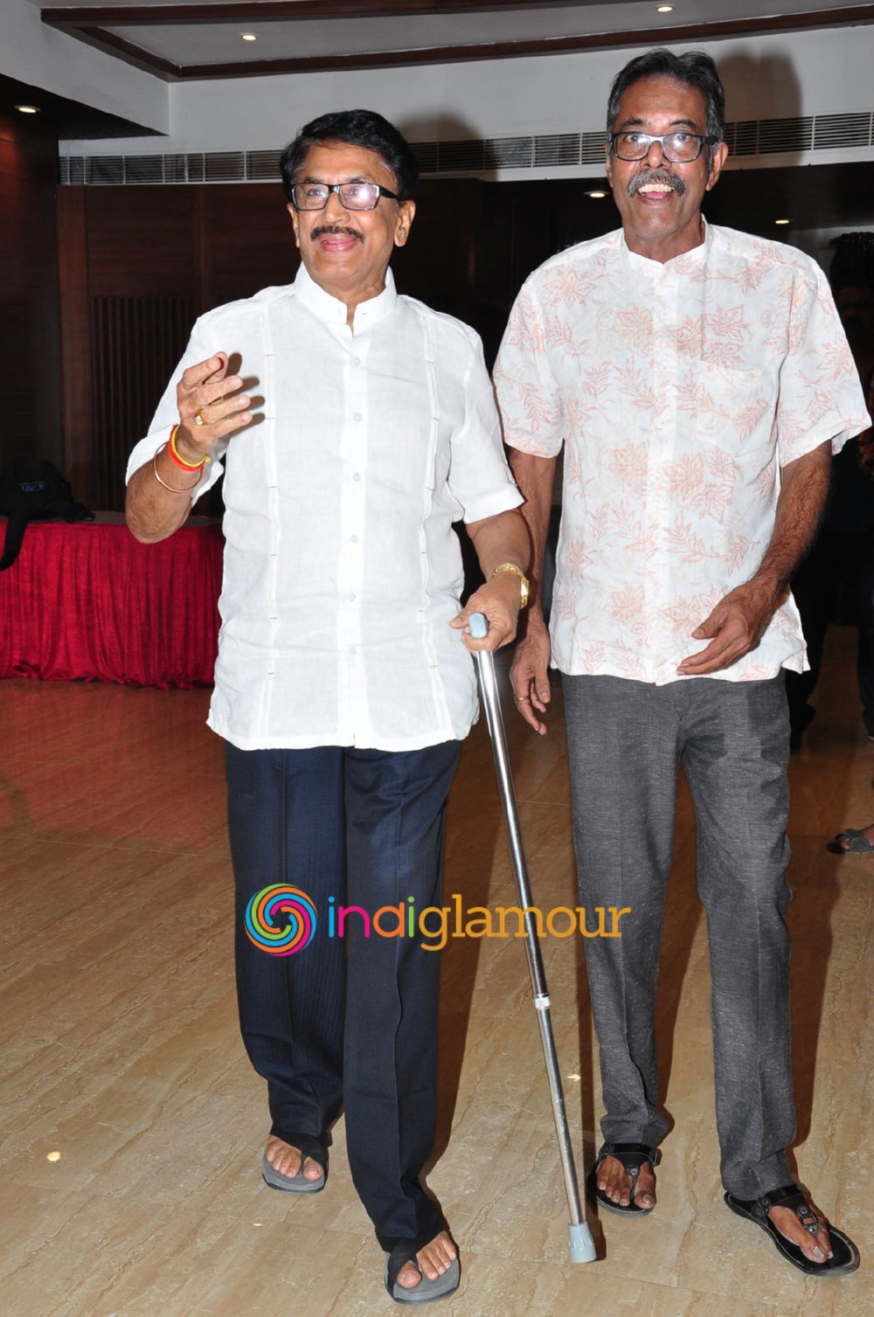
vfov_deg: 43.7
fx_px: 1644
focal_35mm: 45
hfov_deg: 29.8
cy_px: 658
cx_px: 437
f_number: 8
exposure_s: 1/125
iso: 400
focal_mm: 30
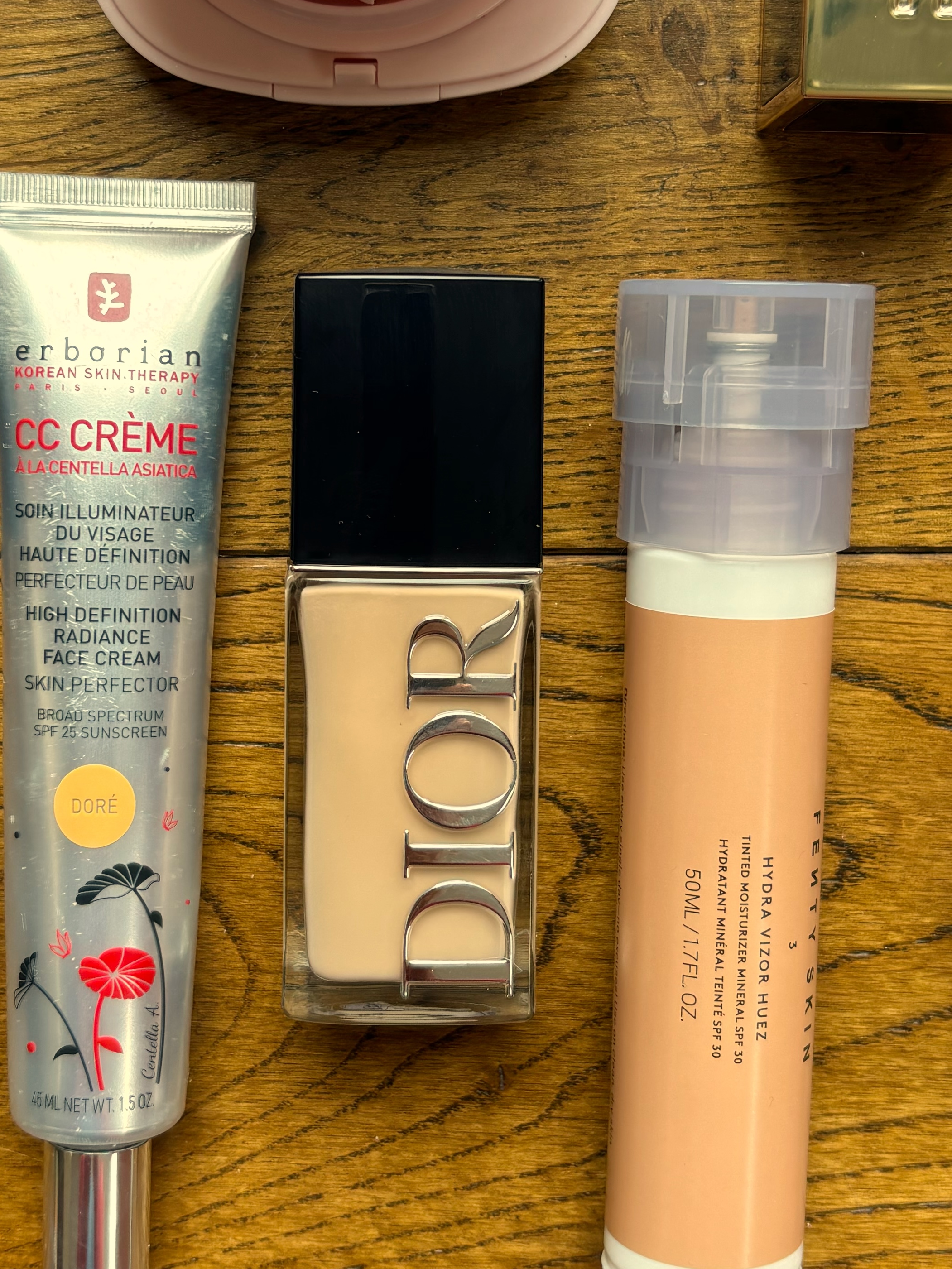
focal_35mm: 53
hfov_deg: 27.5
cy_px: 528
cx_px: 424
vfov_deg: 36.1
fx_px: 1943
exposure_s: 1/121
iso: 40
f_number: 1.6
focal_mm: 5.96
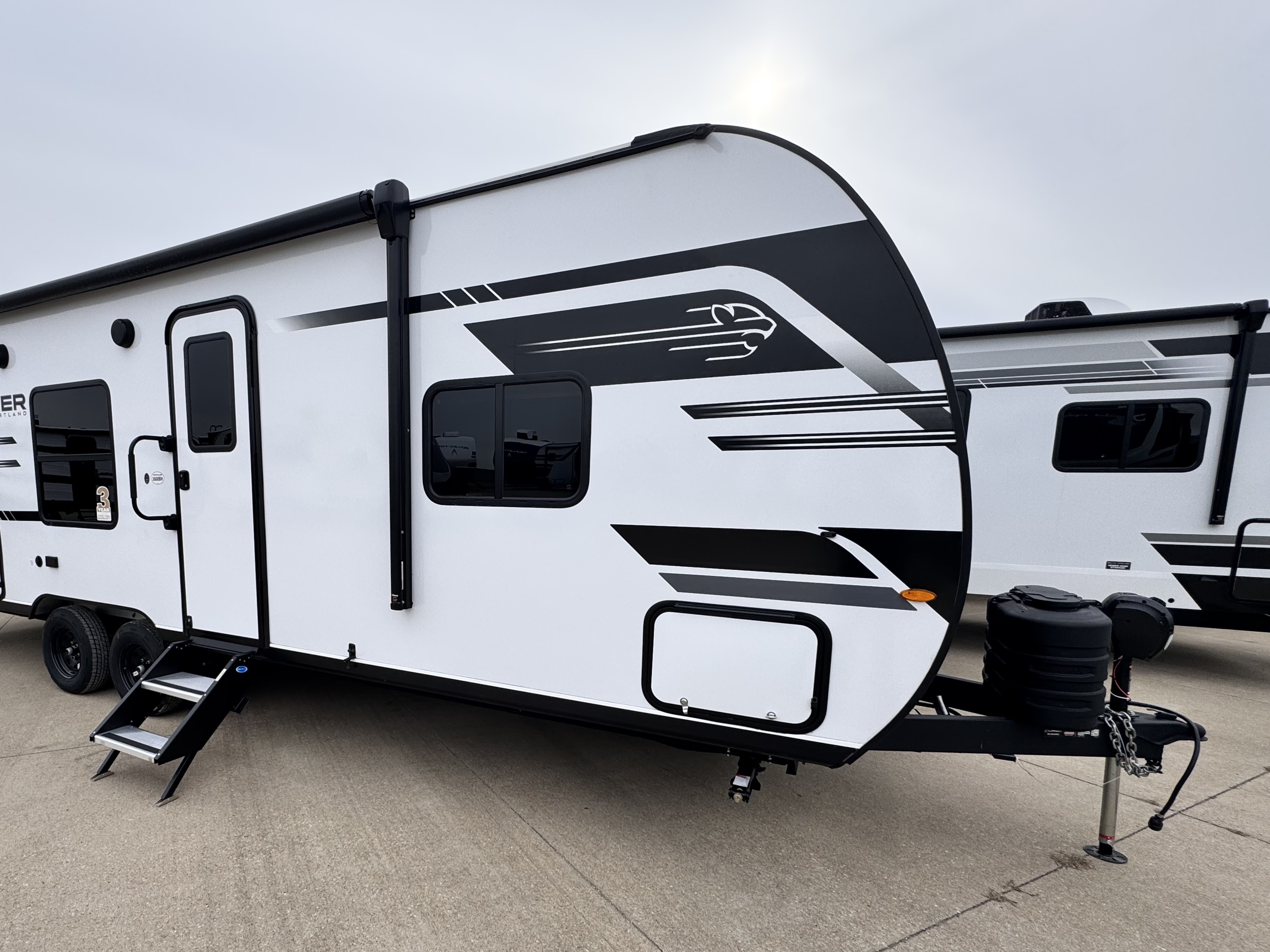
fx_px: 660
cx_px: 473
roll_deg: -1.5
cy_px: 578
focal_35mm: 18
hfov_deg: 86.0
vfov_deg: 70.8
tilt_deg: -9.2
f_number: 2.2
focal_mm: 2.22
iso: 40
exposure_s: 1/636
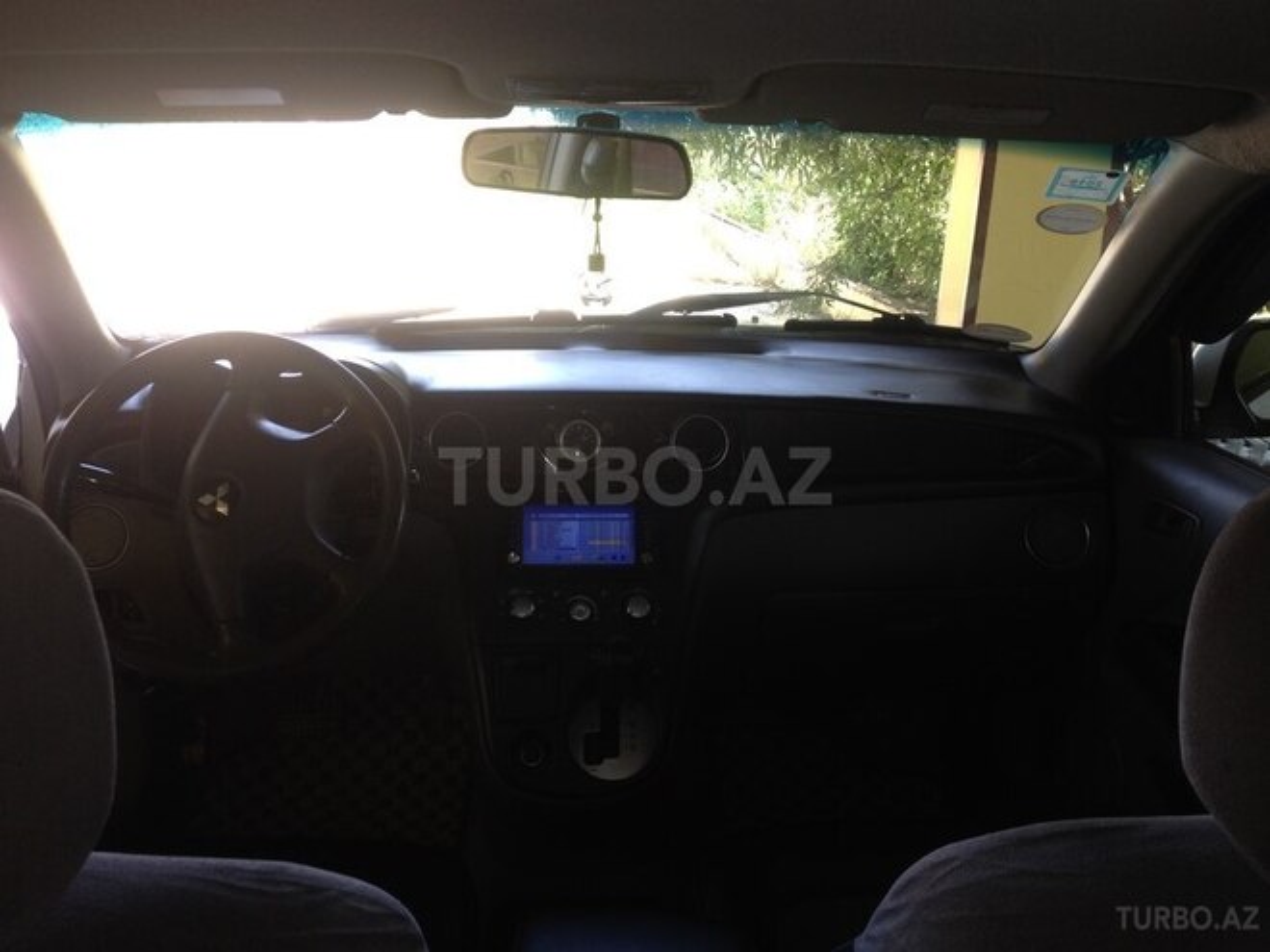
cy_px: 476
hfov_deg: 52.6
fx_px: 1284
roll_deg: -1.6
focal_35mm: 35
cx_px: 635
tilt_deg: -20.1
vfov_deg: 40.7
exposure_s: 1/44
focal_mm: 4.28
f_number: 2.4
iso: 50
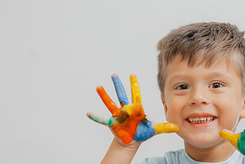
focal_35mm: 137
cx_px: 189
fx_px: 933
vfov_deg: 10.0
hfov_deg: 14.9
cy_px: 142
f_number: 5.6
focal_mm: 70
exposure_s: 1/200
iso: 1250
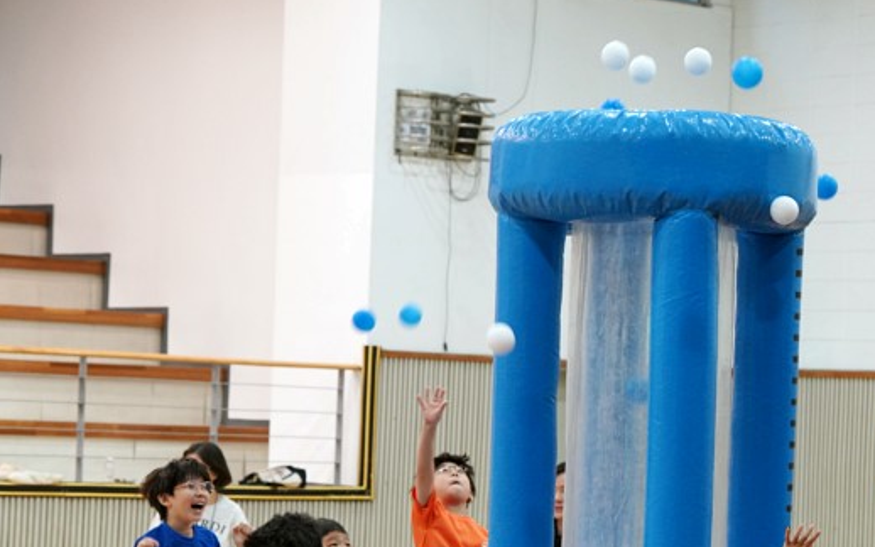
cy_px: 469
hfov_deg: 16.8
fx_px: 2958
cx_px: 542
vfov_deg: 10.5
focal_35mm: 124
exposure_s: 1/160
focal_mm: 70
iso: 1600
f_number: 4
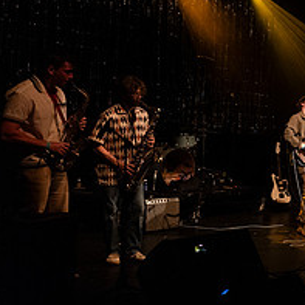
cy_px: 108
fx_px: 598
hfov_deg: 24.2
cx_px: 418
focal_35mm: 60
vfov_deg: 28.5
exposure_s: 1/200
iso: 2500
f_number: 3.2
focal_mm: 24
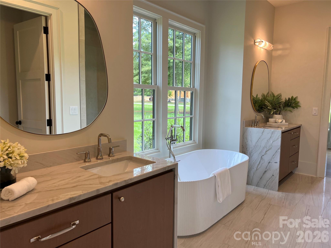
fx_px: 249
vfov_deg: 53.1
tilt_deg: -5.7
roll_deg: -0.2
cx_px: 166
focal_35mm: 26
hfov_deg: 67.3
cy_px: 124
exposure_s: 1/122
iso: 32
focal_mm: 5.7
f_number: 1.5
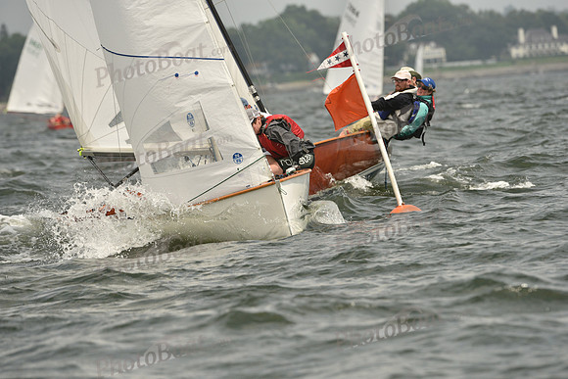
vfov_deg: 3.4
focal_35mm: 400
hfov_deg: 5.2
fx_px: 6312
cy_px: 190
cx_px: 284
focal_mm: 400
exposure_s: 1/1250
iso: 320
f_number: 8
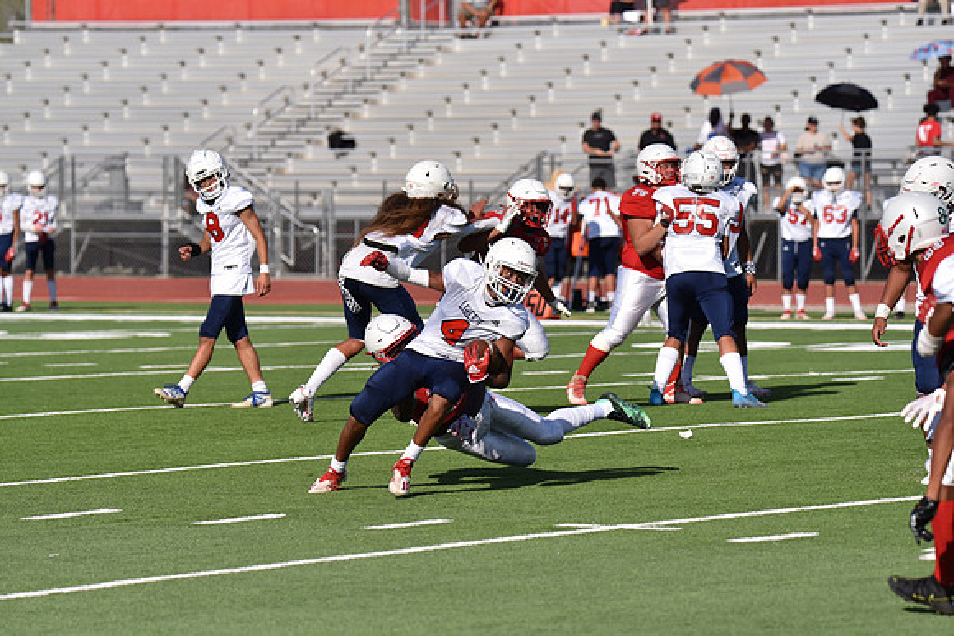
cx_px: 477
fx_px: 5831
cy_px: 318
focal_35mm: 220
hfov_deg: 9.4
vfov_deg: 6.2
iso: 400
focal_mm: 220
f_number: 5.6
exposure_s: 1/4000
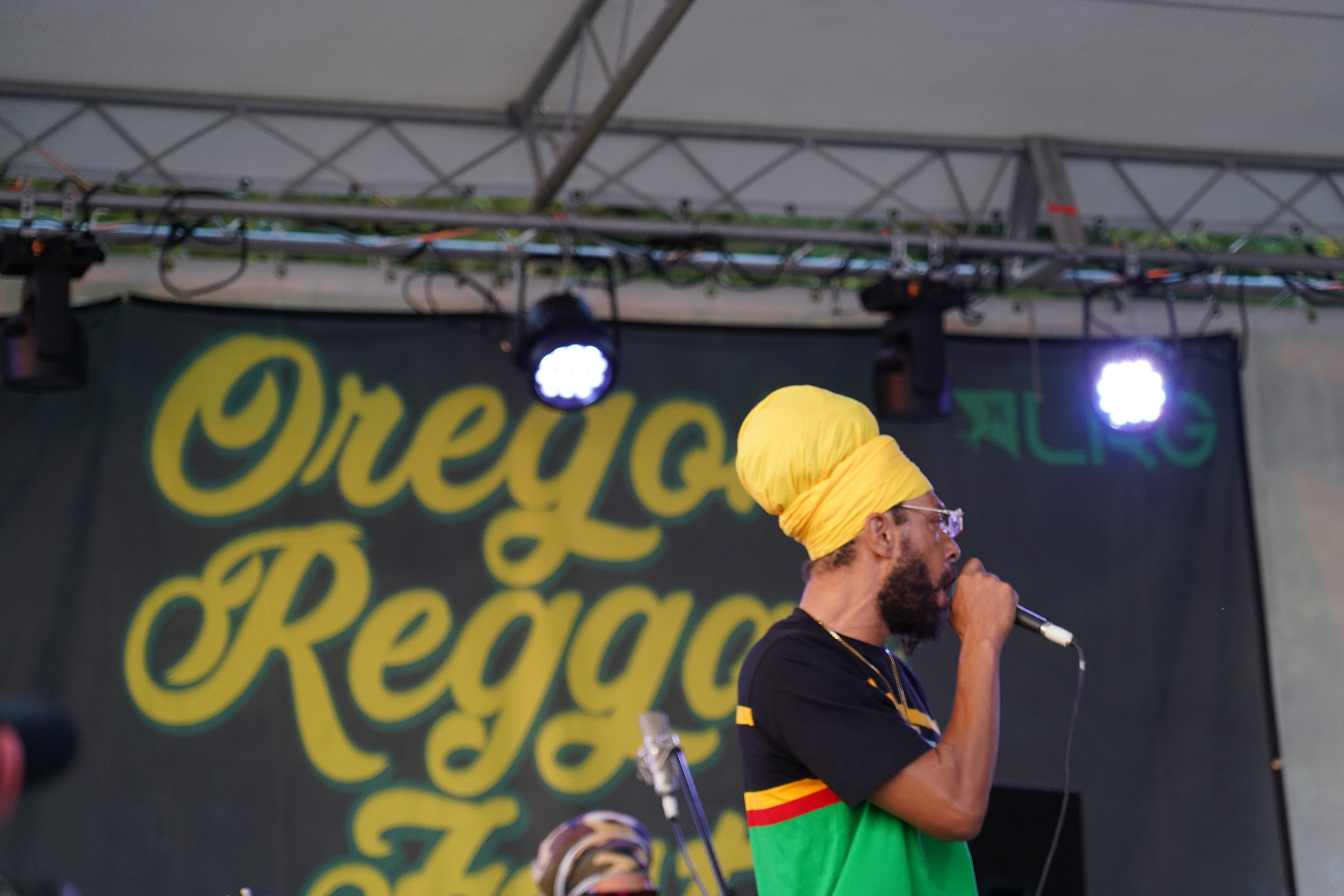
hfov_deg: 19.5
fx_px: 3920
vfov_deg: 13.0
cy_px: 448
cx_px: 672
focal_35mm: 105
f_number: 4
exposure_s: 1/160
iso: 800
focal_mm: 105
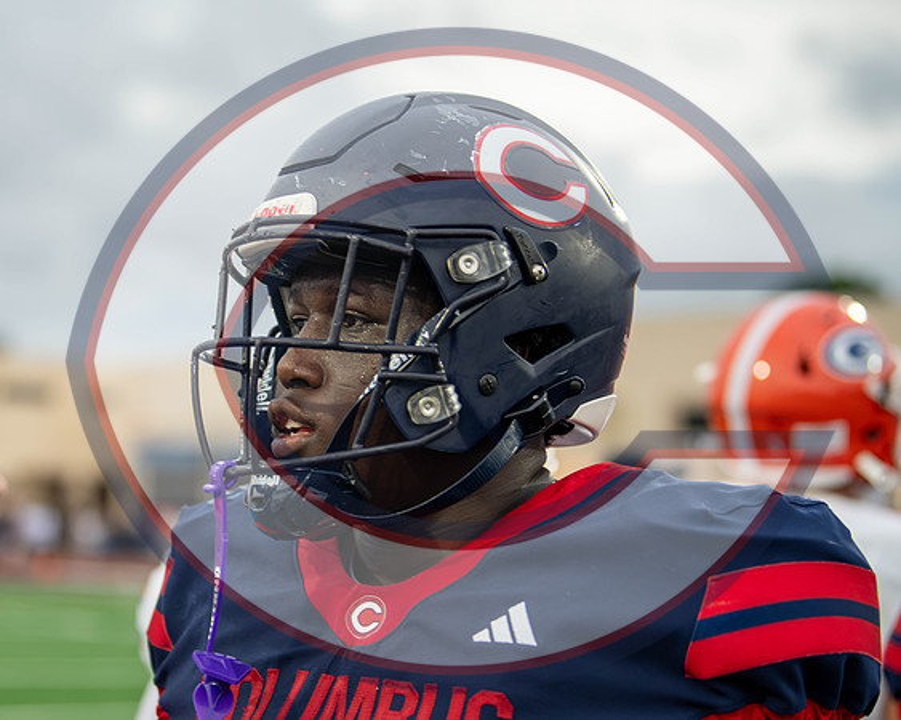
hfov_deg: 19.6
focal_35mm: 98
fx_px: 2599
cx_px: 308
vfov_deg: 15.8
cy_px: 416
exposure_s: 1/1000
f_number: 2.8
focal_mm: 75
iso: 1000
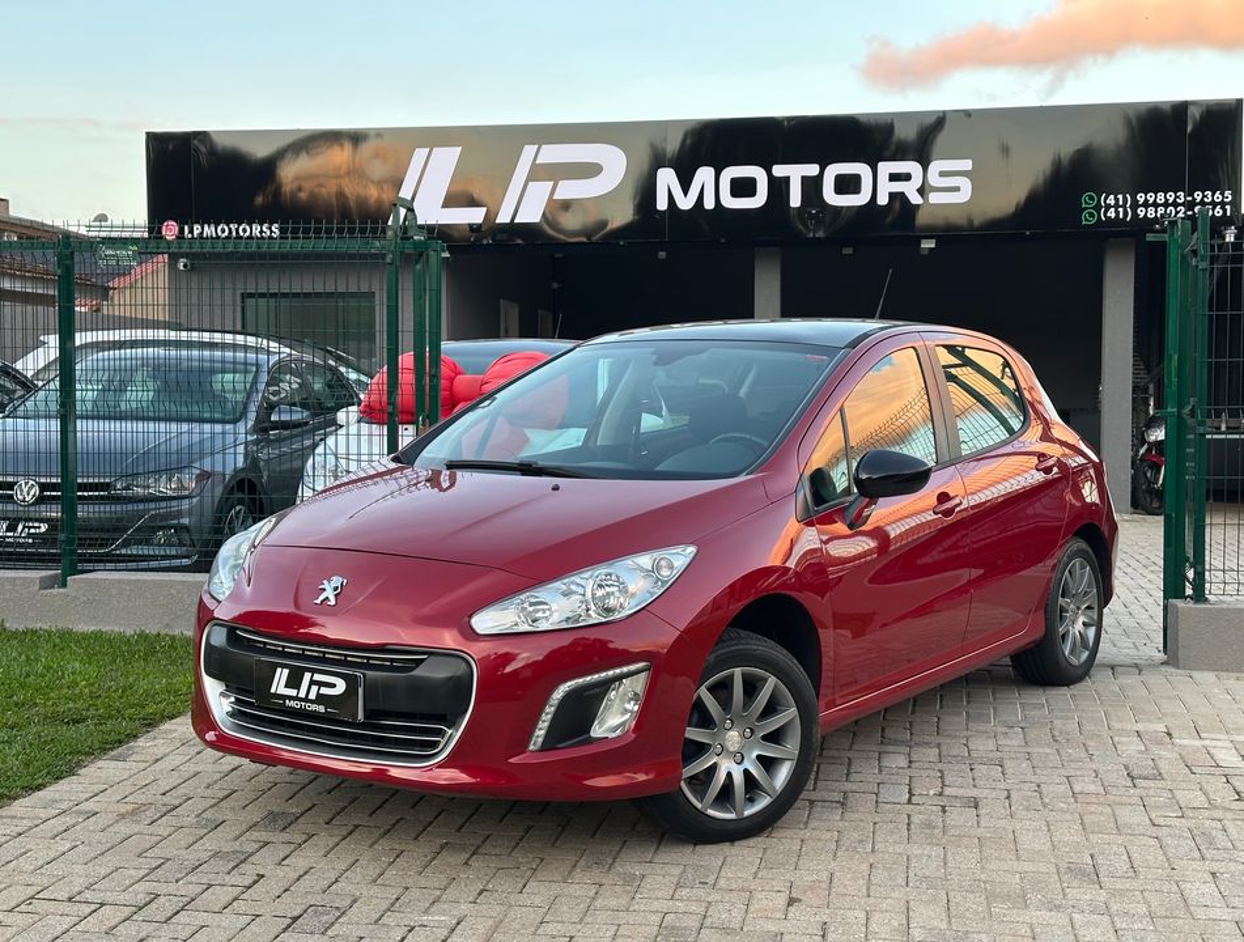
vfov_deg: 30.4
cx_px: 622
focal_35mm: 48
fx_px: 1731
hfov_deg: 39.5
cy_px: 471
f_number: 1.78
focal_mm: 6.86
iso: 80
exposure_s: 1/121
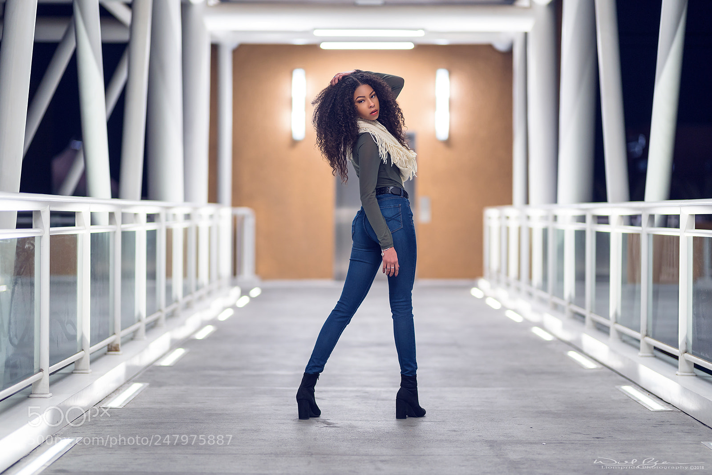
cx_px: 356
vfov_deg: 16.1
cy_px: 238
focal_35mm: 85
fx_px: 1681
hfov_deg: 23.9
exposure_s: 1/200
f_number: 1.4
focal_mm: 85
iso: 400
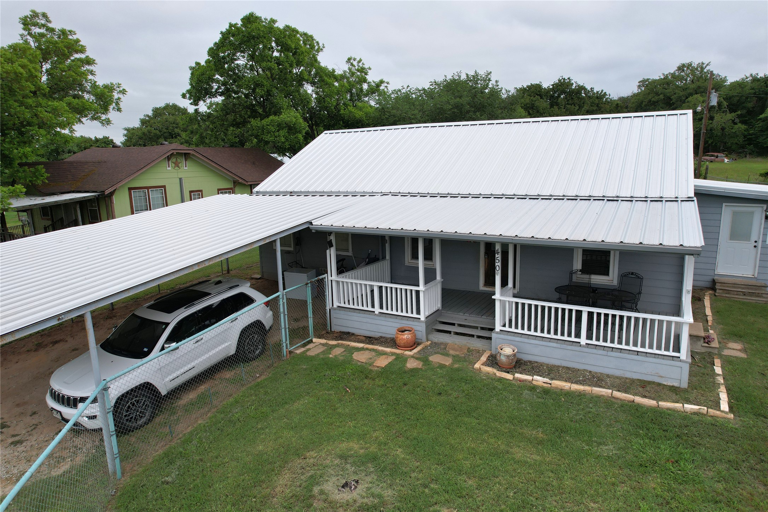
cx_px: 384
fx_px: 469
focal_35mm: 22
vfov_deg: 57.2
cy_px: 256
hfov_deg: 78.6
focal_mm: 8.38
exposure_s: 1/2500
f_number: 2.8
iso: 110
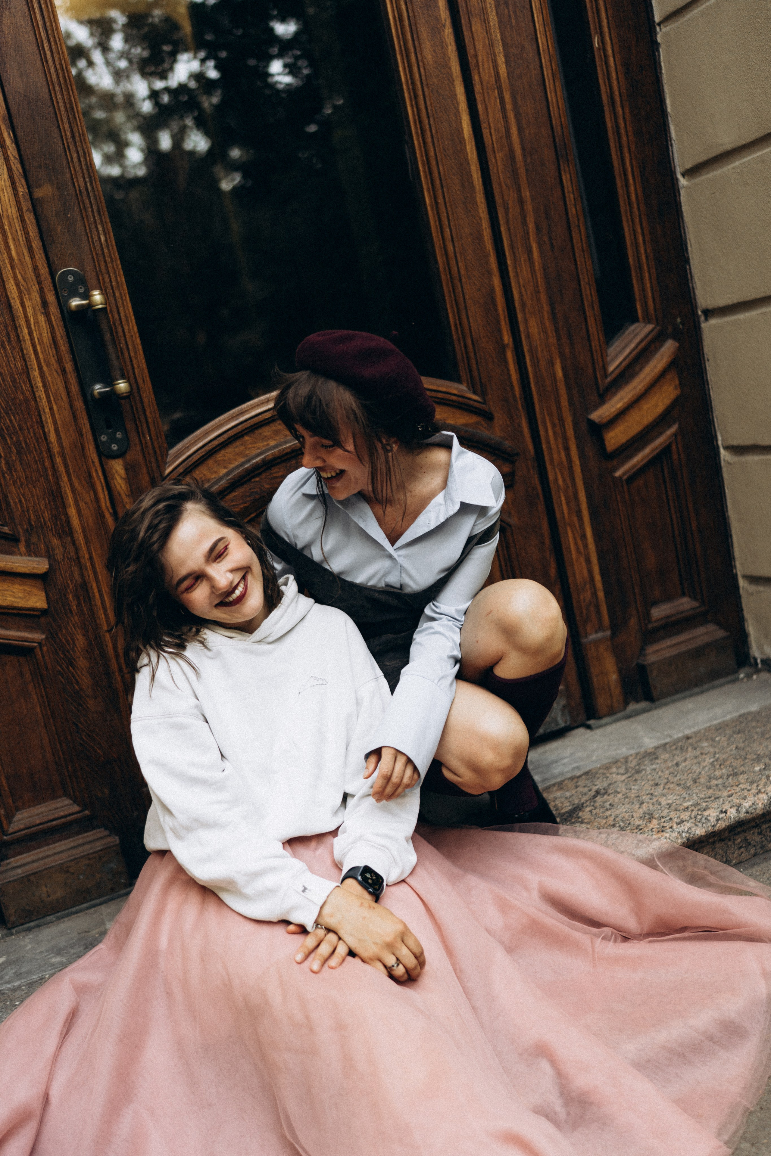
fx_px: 1124
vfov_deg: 54.4
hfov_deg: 37.9
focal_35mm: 35
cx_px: 386
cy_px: 578
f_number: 1.4
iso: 200
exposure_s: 1/500
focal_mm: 35
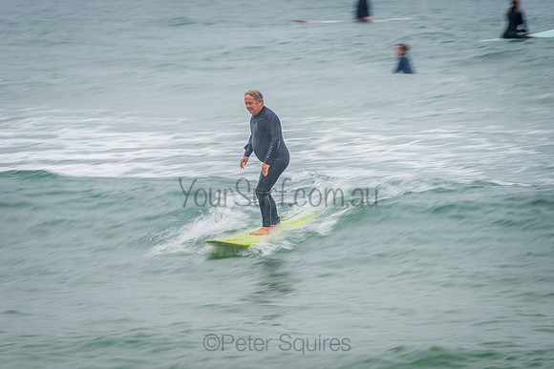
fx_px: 7696
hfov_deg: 4.1
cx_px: 277
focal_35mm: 500
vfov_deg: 2.8
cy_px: 184
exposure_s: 1/20
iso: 64
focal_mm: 500
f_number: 10
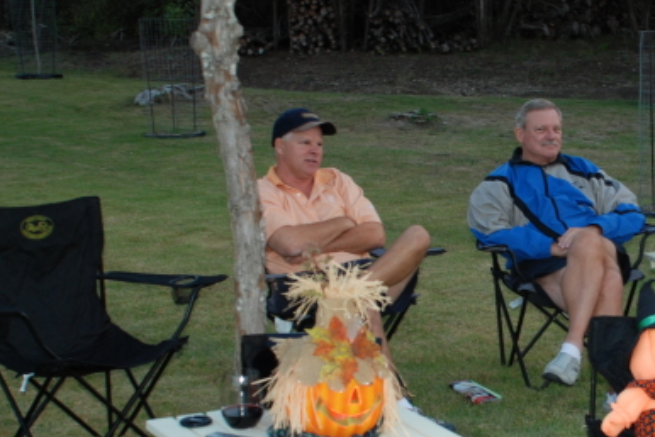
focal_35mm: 87
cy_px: 294
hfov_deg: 22.8
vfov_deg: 15.7
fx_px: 1584
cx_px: 575
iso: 200
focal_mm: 28
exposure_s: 1/60
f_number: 4
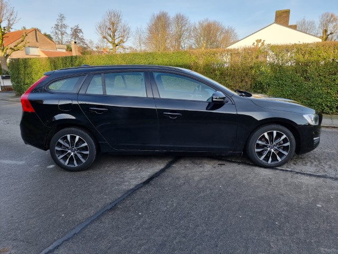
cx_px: 169
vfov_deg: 56.8
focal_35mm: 24
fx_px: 234
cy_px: 127
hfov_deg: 71.6
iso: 50
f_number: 1.8
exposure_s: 1/246
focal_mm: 6.7
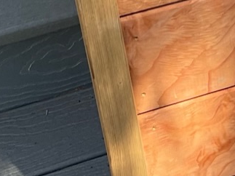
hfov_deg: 11.1
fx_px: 1120
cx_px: 427
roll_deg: -1.3
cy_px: -221
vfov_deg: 8.4
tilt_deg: -30.9
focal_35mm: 165
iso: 32
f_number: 1.6
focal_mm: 5.1
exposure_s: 1/488
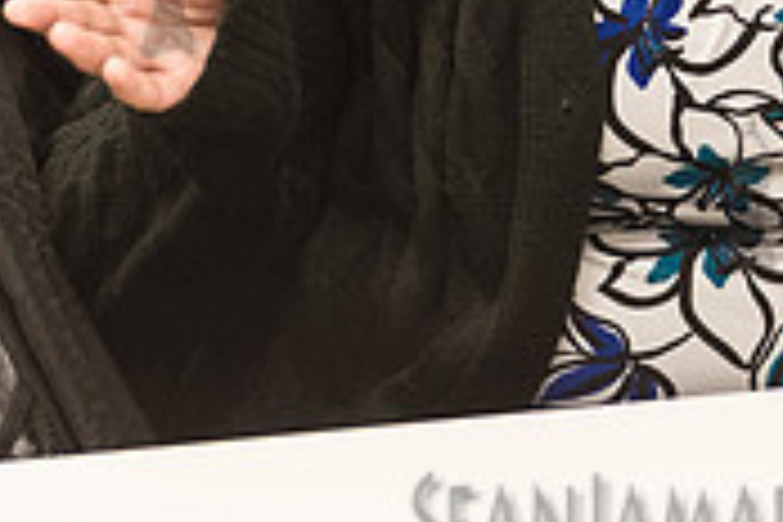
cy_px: -285
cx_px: 628
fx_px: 5981
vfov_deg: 5.0
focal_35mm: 275
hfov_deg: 7.5
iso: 2500
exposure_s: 1/320
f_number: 4
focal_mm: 70
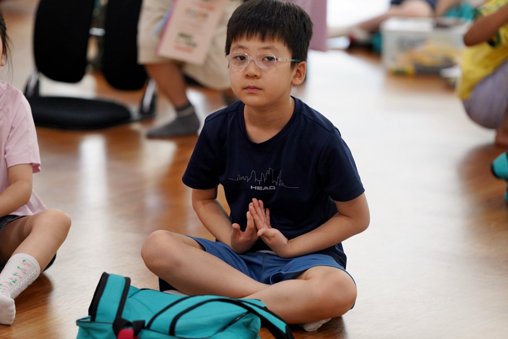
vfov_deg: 6.9
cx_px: 254
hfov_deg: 10.3
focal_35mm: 200
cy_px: 170
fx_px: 2822
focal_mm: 200
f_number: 3.5
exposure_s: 1/250
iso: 1600
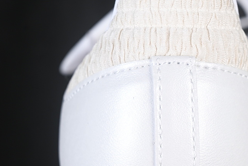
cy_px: 96
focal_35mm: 125
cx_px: 168
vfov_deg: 11.0
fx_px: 861
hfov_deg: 16.3
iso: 160
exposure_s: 1/80
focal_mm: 50
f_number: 7.1
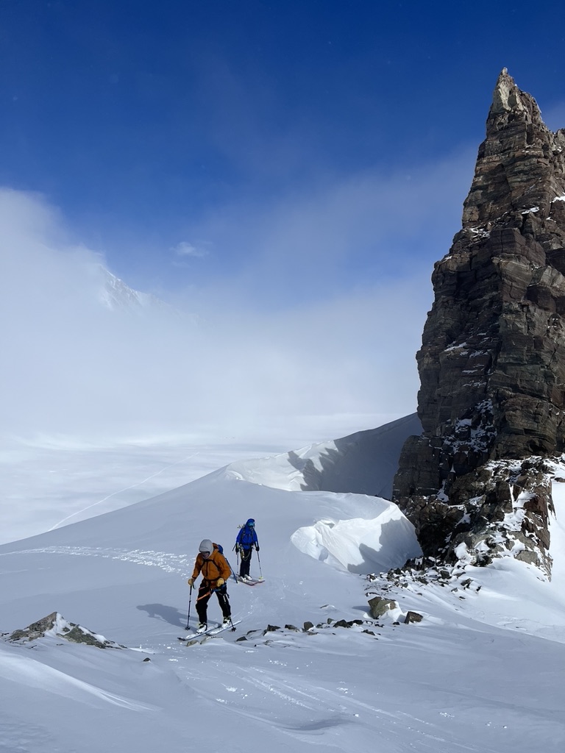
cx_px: 282
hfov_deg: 53.1
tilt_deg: +0.2
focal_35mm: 26
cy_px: 376
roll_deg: -0.9
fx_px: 566
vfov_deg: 67.3
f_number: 1.6
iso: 50
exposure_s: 1/13333
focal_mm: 5.1
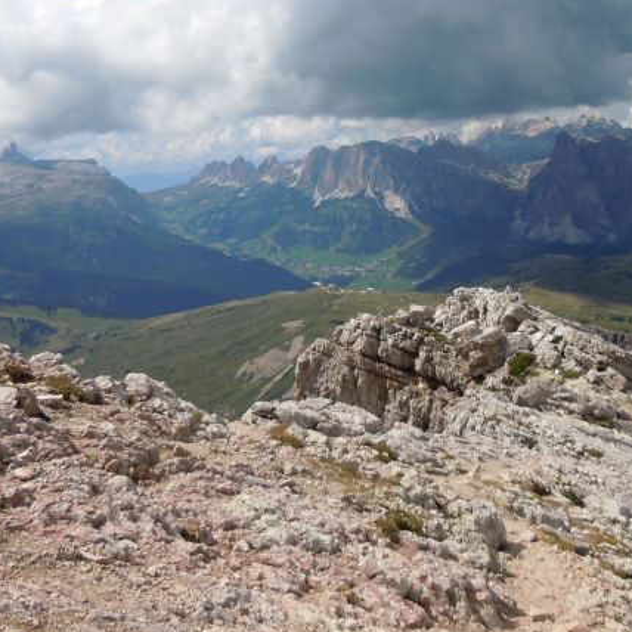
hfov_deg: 32.7
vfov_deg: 32.4
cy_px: 192
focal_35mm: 52
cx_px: 371
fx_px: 1074
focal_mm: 5.4
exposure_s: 1/400
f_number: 7
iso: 100
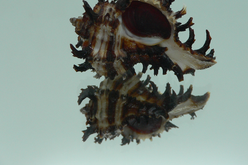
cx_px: 132
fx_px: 324
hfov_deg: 41.9
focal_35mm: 47
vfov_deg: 28.4
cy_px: 48
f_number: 2.8
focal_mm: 4.6
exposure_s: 1/60
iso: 100
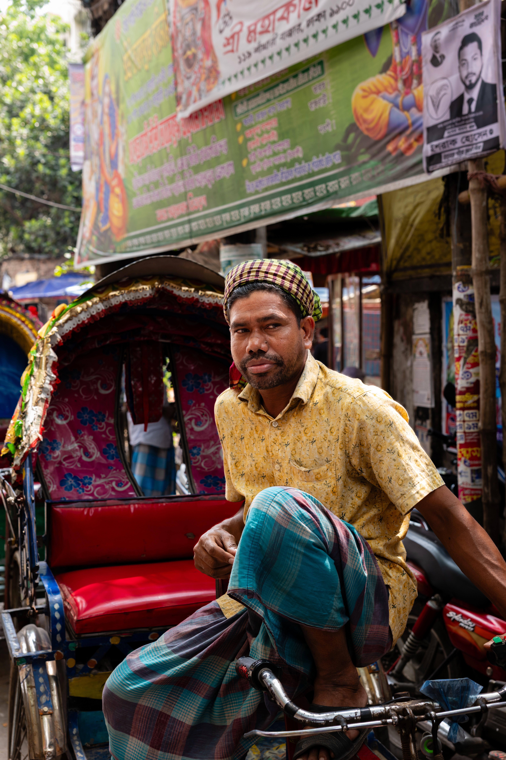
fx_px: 950
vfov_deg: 43.6
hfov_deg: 29.8
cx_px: 253
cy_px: 380
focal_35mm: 45
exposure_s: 1/80
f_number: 5
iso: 200
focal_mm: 45
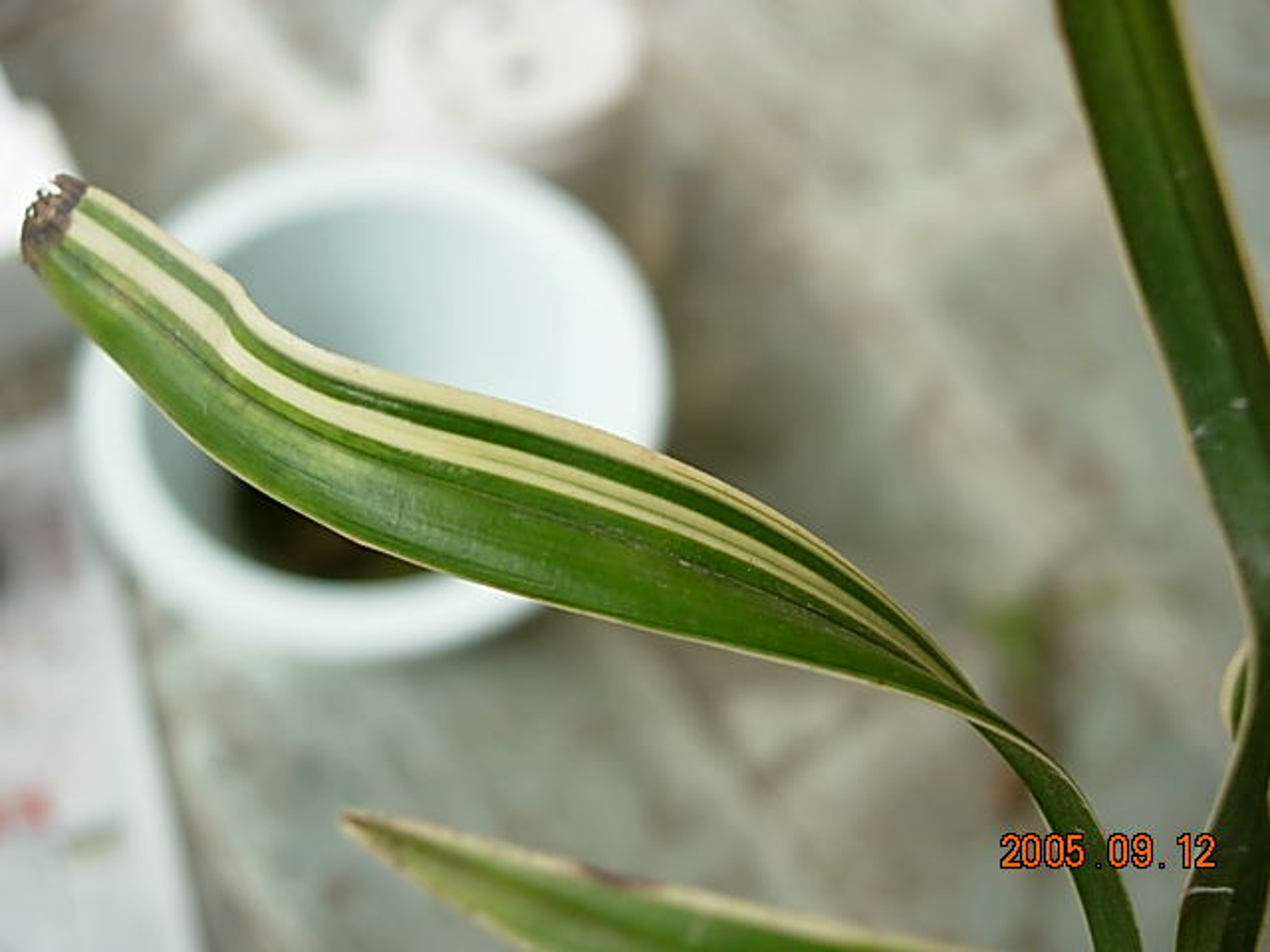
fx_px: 1394
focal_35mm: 38
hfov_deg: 49.0
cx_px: 635
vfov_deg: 37.7
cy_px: 476
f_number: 2.8
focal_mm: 7.8
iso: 79
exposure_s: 1/483
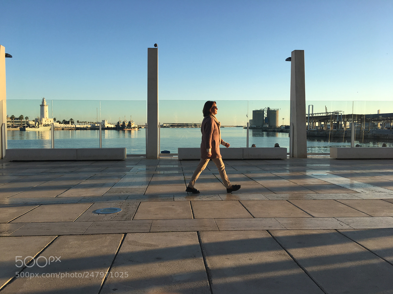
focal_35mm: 29
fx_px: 329
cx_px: 196
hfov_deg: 61.7
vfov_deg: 48.2
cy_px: 147
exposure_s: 1/761
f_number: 2.2
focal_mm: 4.15
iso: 25
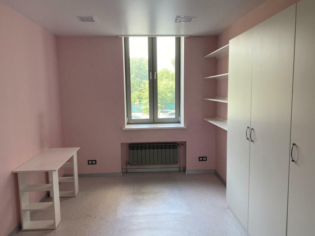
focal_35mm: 26
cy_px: 118
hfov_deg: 67.3
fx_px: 237
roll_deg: +0.8
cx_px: 158
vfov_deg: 53.1
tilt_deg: -5.2
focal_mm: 4.25
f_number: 1.8
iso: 100
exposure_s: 1/121
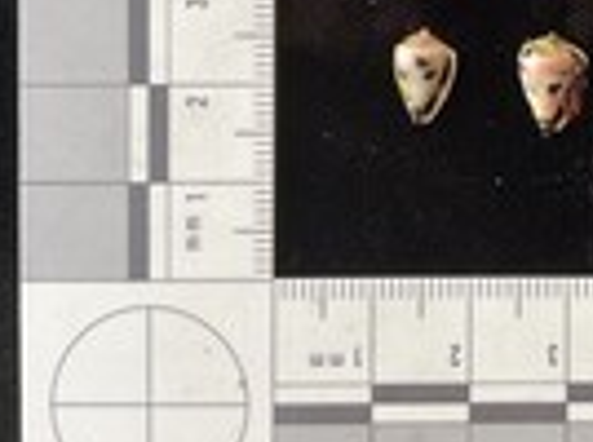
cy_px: 11
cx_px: 624
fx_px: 1300
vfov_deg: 18.9
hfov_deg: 24.3
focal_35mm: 76
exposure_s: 1/60
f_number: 1.8
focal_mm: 3
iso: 50
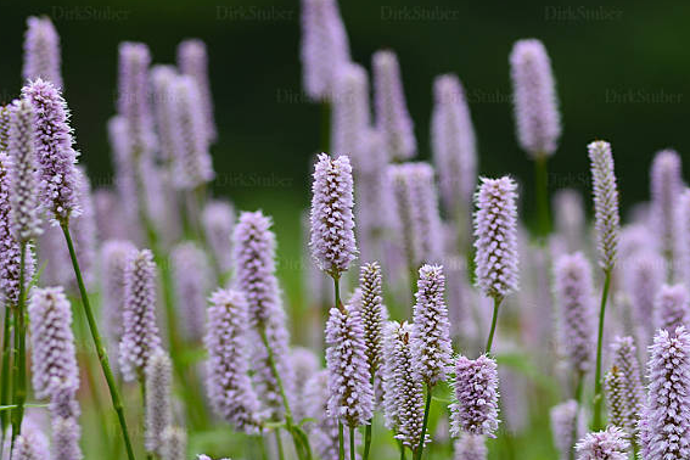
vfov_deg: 6.4
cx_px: 279
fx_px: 4140
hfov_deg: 9.5
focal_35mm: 216
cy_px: 223
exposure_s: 1/160
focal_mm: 180
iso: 100
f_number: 5
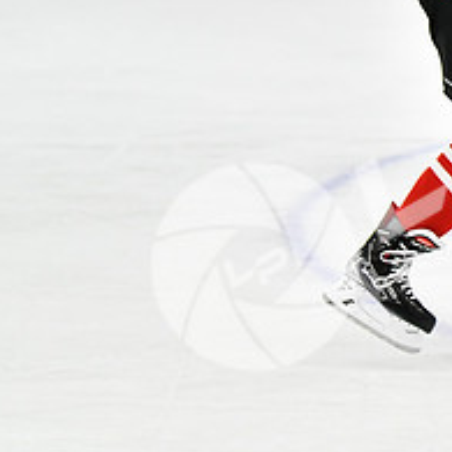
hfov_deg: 4.5
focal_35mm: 387
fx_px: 5717
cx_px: 665
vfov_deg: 4.5
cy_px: 29
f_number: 2.8
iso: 5000
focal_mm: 102
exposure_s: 1/1250
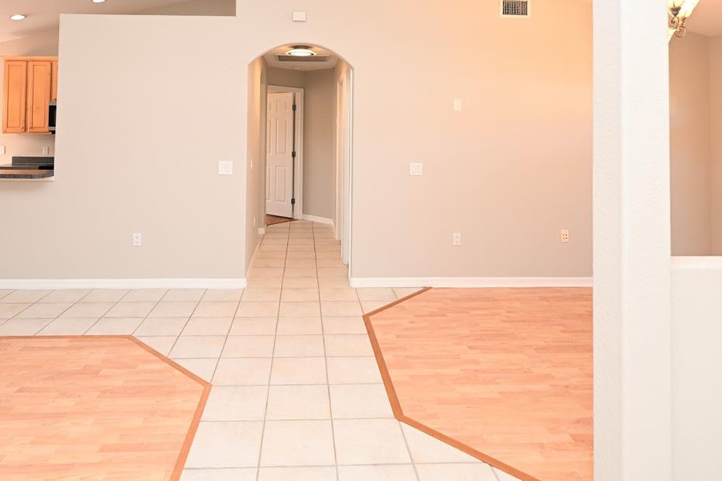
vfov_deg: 50.9
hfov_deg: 73.5
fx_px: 481
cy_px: 119
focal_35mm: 24
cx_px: 323
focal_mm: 14
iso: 220
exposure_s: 1/60
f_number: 4
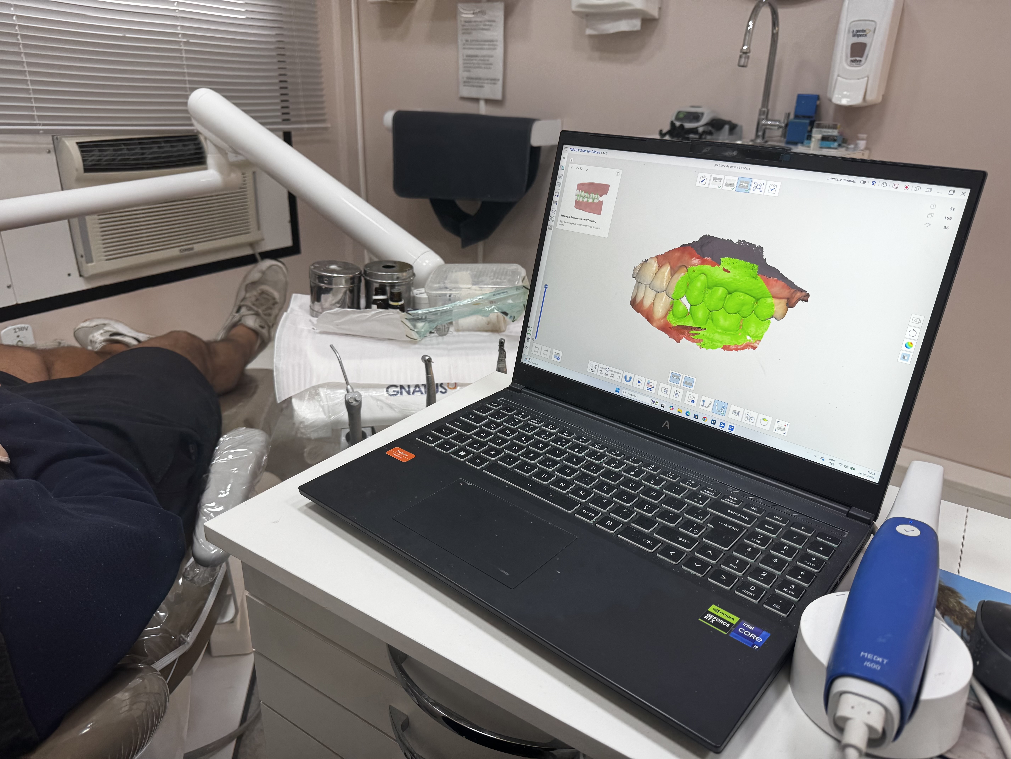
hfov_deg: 71.6
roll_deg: -1.9
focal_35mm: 24
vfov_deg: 56.8
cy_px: 380
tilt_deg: -21.6
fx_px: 701
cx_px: 506
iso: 80
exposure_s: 1/120
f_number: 1.78
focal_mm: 6.76
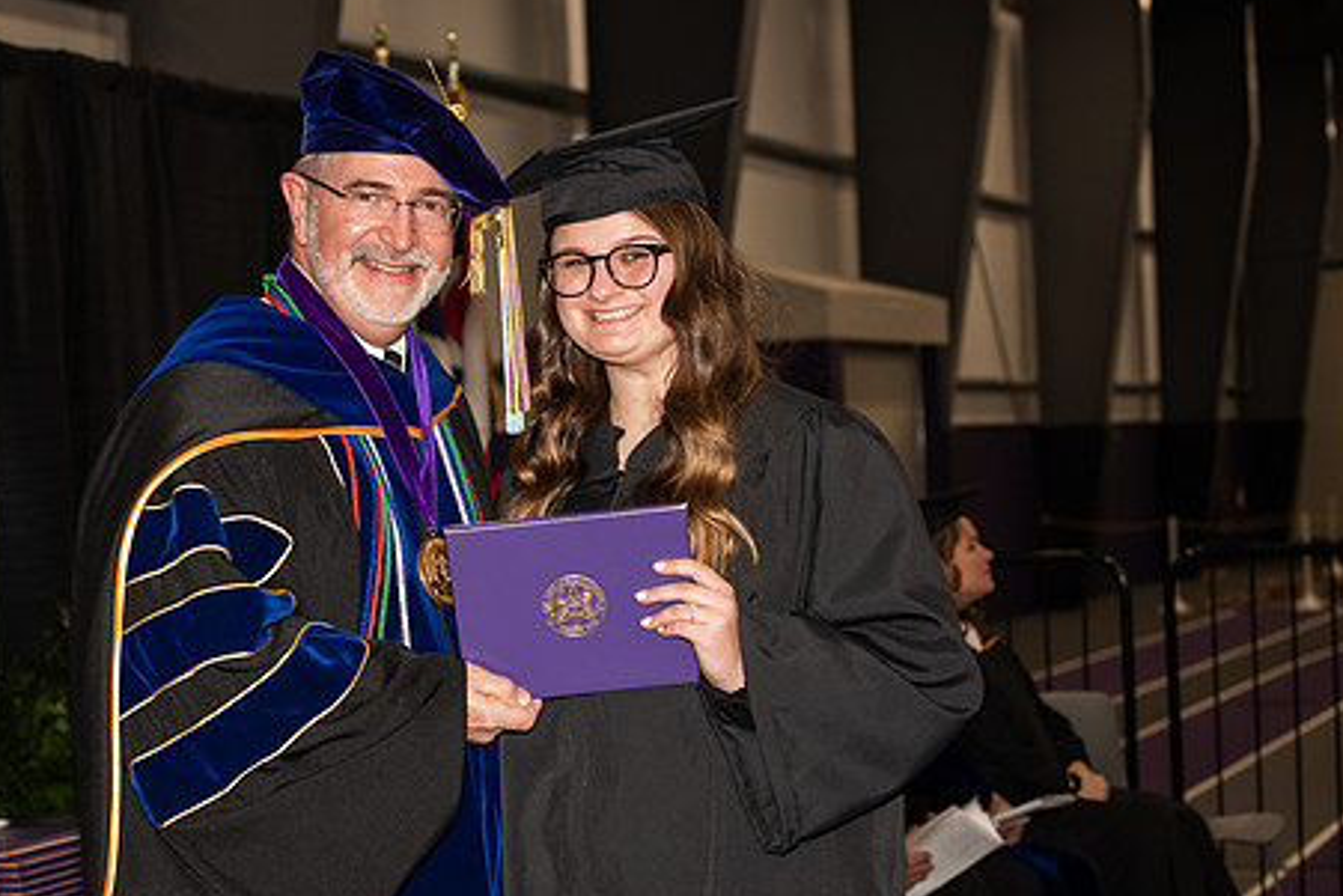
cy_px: 505
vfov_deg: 15.2
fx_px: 3358
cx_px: 491
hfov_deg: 22.6
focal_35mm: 90
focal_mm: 70
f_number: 5.6
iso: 1000
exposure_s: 1/200
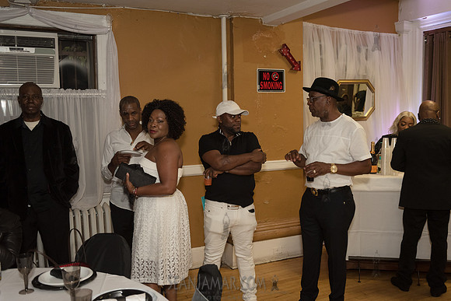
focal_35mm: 35
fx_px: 439
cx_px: 226
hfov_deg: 54.4
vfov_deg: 37.9
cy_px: 150
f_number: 3.5
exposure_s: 1/320
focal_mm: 35
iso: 2000
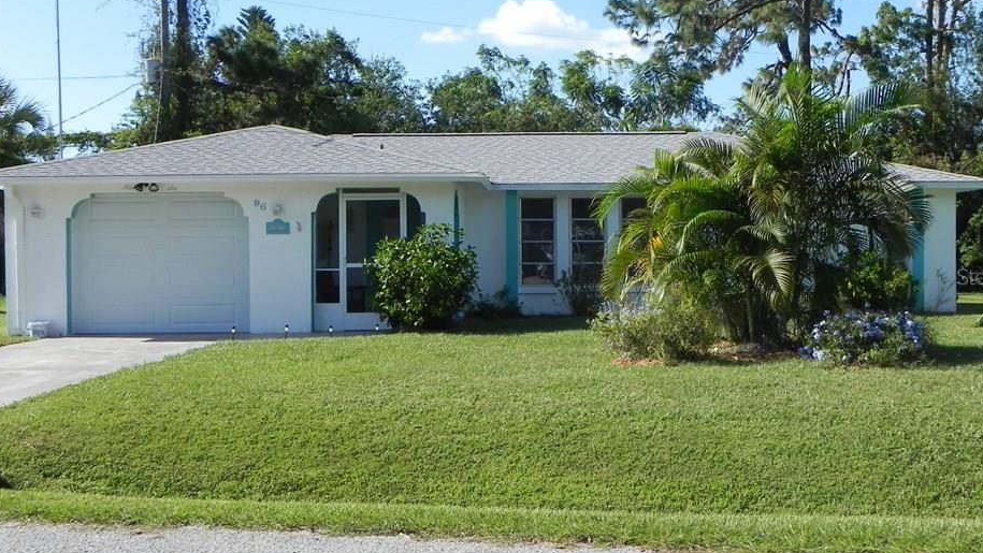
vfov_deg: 24.0
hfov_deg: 41.3
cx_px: 508
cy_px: 276
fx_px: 1303
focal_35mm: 50
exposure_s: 1/413
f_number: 6.3
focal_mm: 7.3
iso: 160
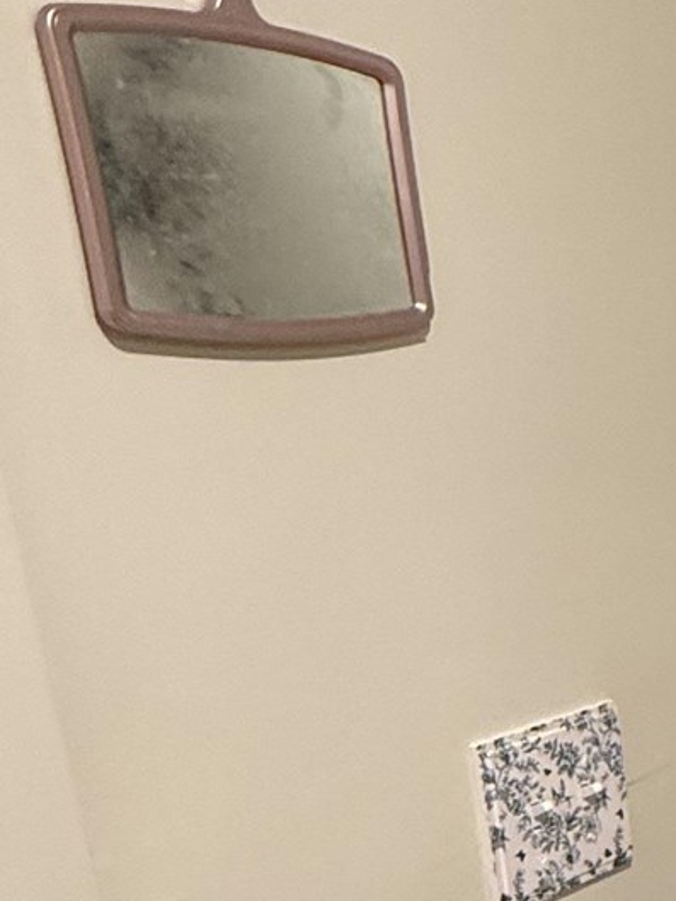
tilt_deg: -19.0
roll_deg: -4.7
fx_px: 1588
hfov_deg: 16.9
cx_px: 1403
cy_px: 846
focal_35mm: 61
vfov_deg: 30.0
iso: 250
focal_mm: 2.22
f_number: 2.2
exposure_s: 1/60
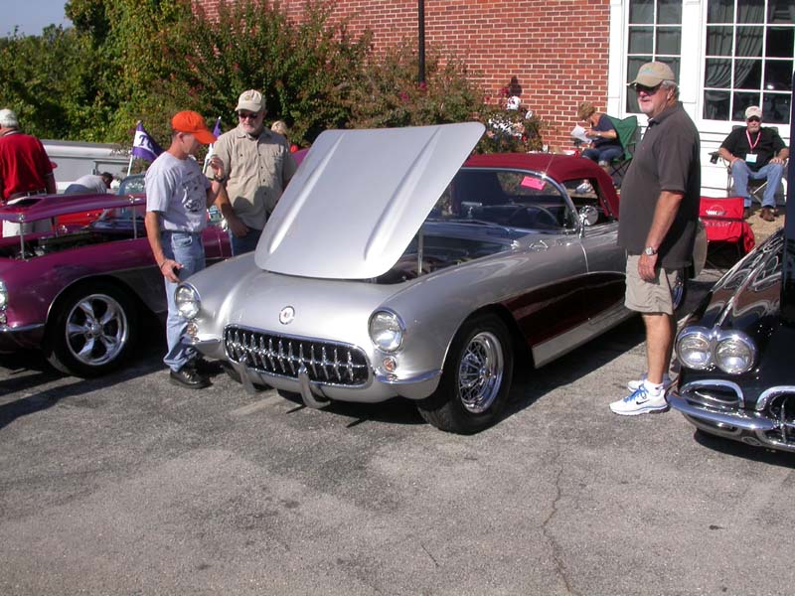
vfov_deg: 37.7
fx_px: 873
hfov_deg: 49.0
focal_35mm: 38
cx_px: 398
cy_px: 298
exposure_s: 1/385
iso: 100
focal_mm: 7.85
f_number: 7.5
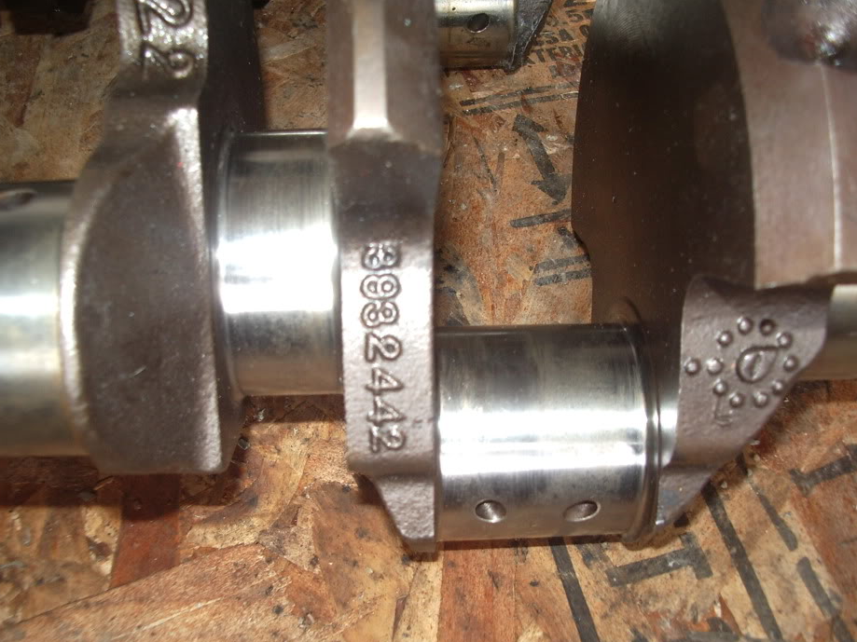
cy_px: 334
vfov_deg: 36.8
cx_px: 418
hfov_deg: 47.9
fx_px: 965
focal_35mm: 39
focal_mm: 5.8
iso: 100
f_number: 2.6
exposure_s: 1/40
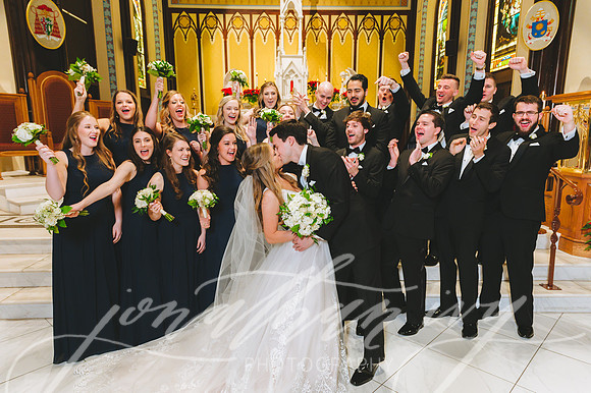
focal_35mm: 24
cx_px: 296
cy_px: 196
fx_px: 394
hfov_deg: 73.8
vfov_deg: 53.1
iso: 1600
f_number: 5.6
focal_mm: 24
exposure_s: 1/160
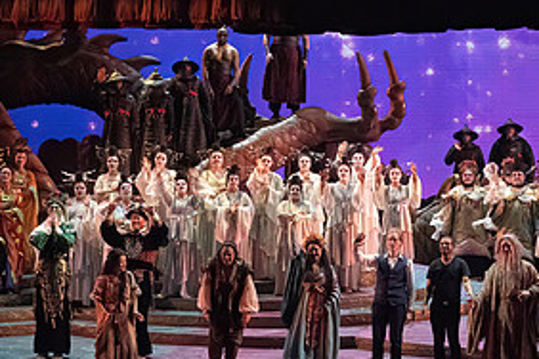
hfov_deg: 14.2
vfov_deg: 9.5
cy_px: 125
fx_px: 2156
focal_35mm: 144
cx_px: 432
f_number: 10
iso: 20000
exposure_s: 1/1000
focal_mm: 70
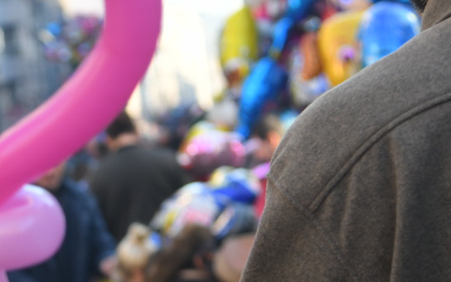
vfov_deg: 7.0
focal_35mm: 188
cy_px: 89
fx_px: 2311
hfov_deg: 11.0
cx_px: -46
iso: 400
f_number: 4
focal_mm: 62
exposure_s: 1/400
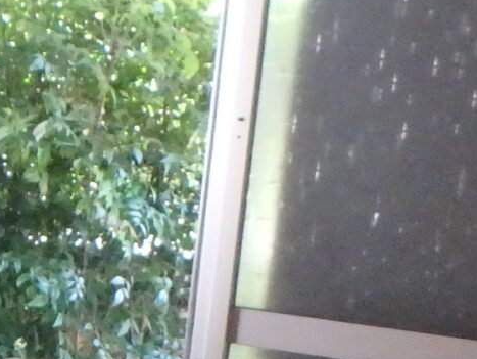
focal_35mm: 115
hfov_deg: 12.4
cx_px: -747
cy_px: 265
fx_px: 1586
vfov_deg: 12.9
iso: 800
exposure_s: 1/30
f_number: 3.5
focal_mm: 3.7
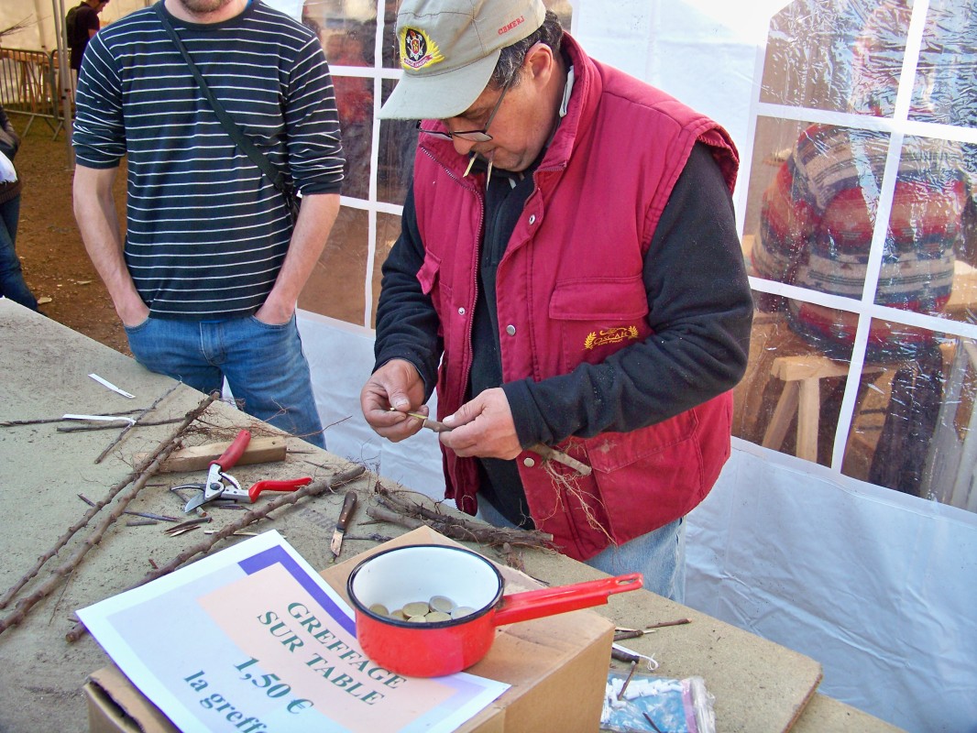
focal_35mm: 33
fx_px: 932
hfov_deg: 55.3
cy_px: 366
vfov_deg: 43.0
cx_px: 488
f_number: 2.8
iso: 125
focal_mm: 5.85
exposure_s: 1/200
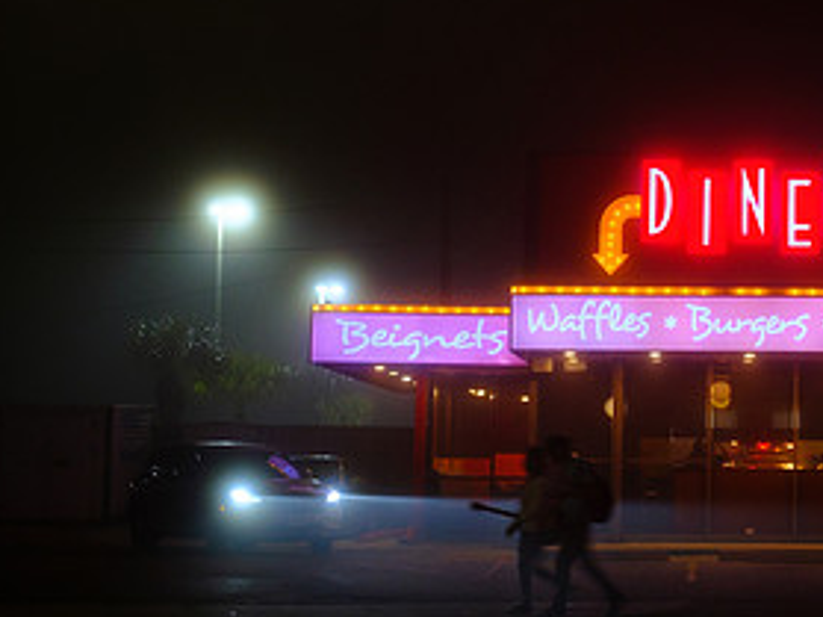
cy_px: 222
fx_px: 2424
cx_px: 673
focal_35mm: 102
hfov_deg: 19.1
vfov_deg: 14.5
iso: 640
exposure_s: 1/15
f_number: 8
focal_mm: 34.3
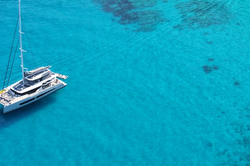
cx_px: 219
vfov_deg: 15.4
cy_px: -5
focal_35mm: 87
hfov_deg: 22.9
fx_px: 604
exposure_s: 1/640
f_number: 2.8
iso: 100
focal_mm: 14.45
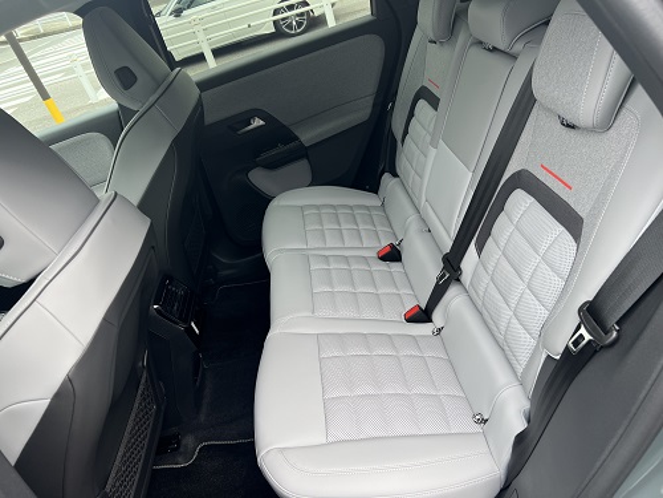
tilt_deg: -33.1
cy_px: 249
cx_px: 332
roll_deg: +18.9
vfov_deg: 53.1
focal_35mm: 26
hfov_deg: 67.3
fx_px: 498
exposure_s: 1/336
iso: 50
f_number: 1.5
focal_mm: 5.7
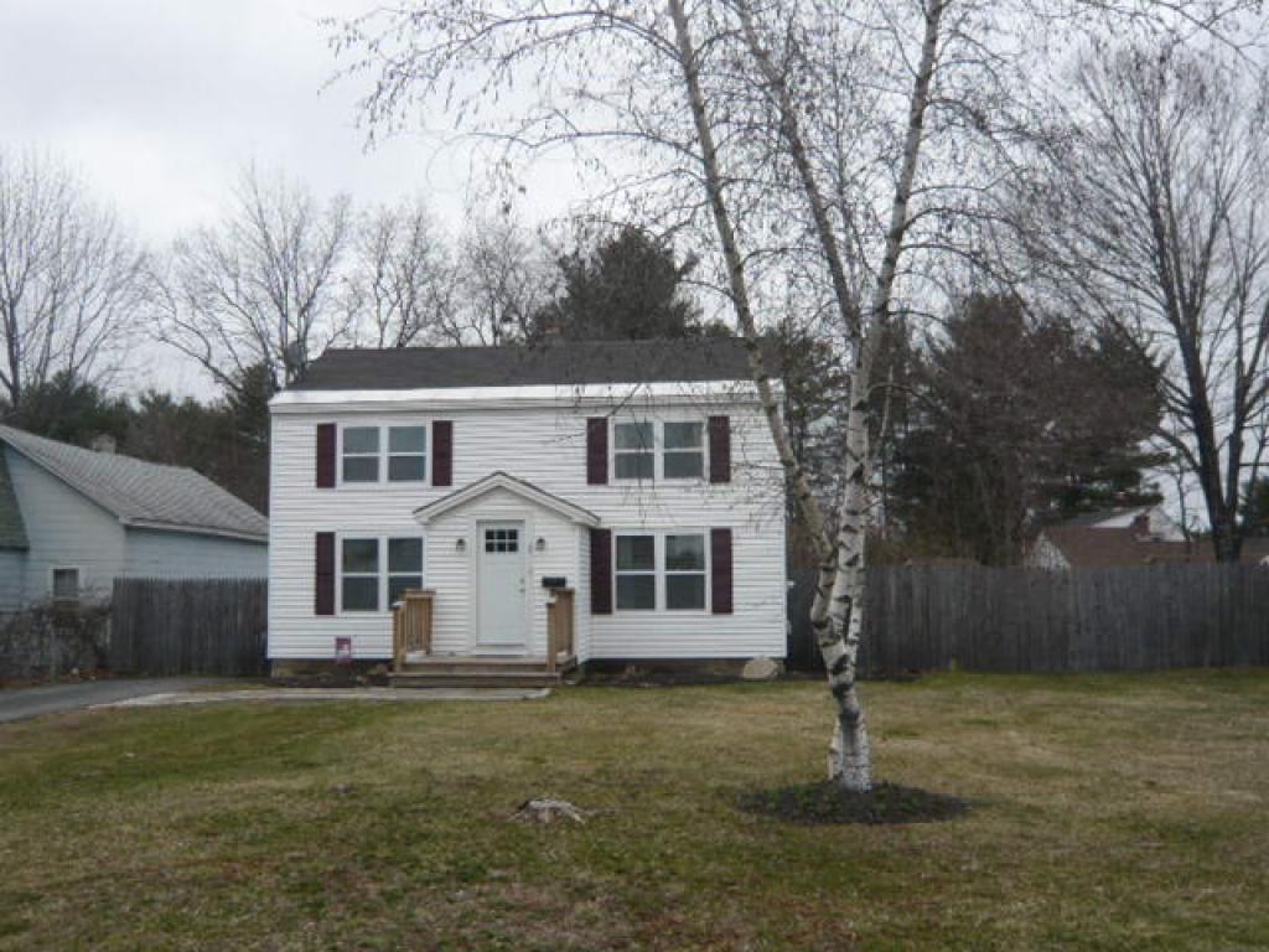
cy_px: 476
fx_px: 1173
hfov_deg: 56.8
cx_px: 634
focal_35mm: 32
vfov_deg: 44.2
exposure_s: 1/320
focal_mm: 4.6
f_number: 2.8
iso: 100
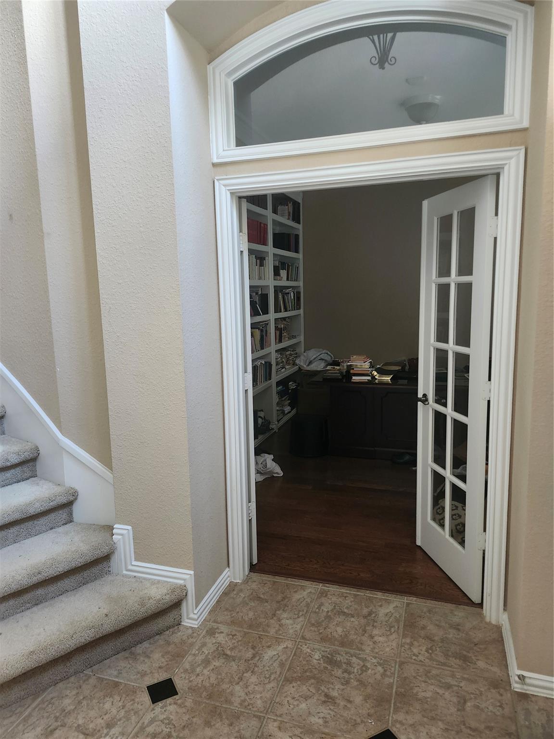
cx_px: 277
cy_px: 370
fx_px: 491
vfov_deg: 73.9
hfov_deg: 58.9
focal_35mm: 23
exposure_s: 1/30
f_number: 1.8
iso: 500
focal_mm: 5.54
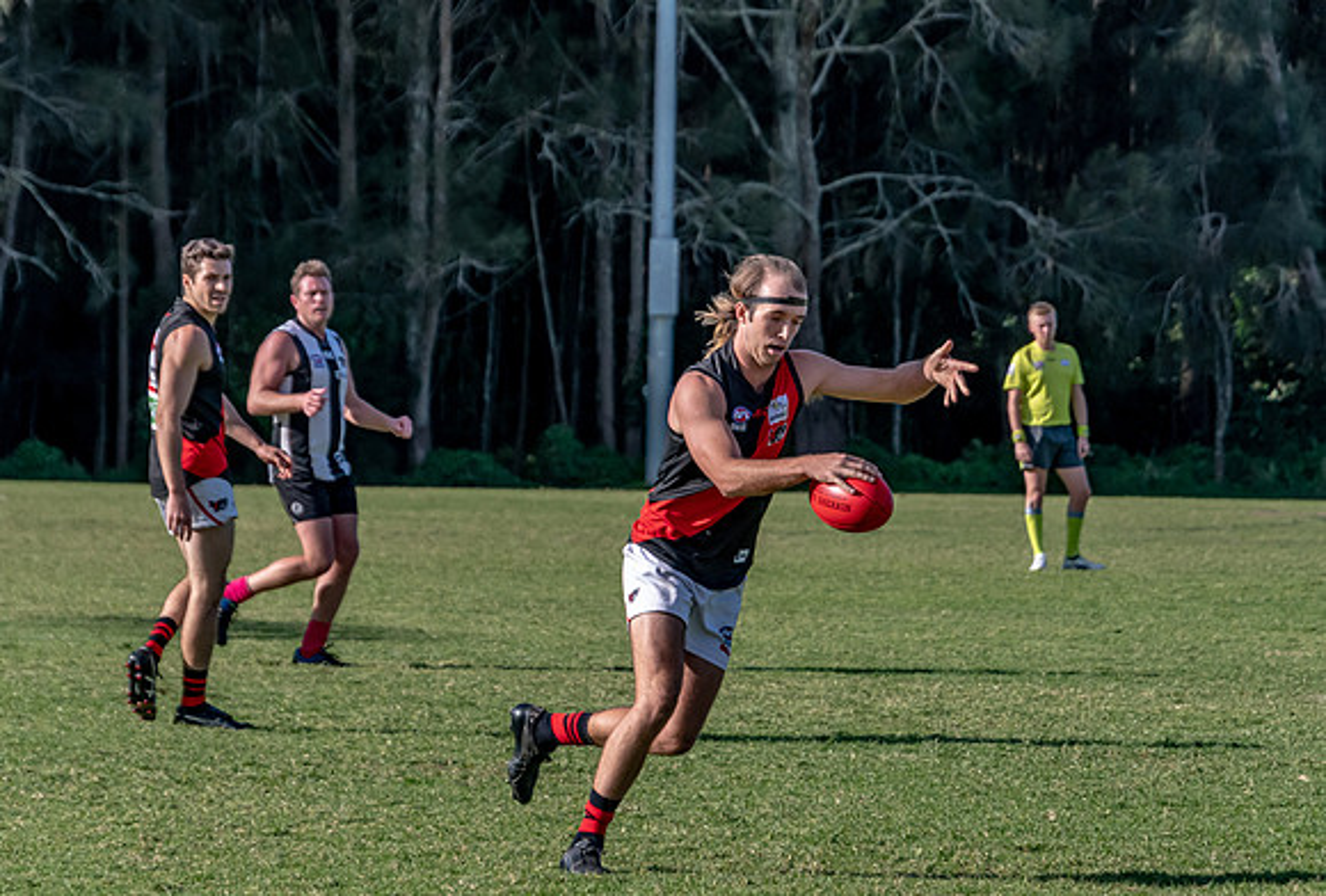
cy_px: 500
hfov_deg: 7.8
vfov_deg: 5.3
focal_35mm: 261
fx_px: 9671
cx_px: 662
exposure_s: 1/3200
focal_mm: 155
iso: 800
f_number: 6.3
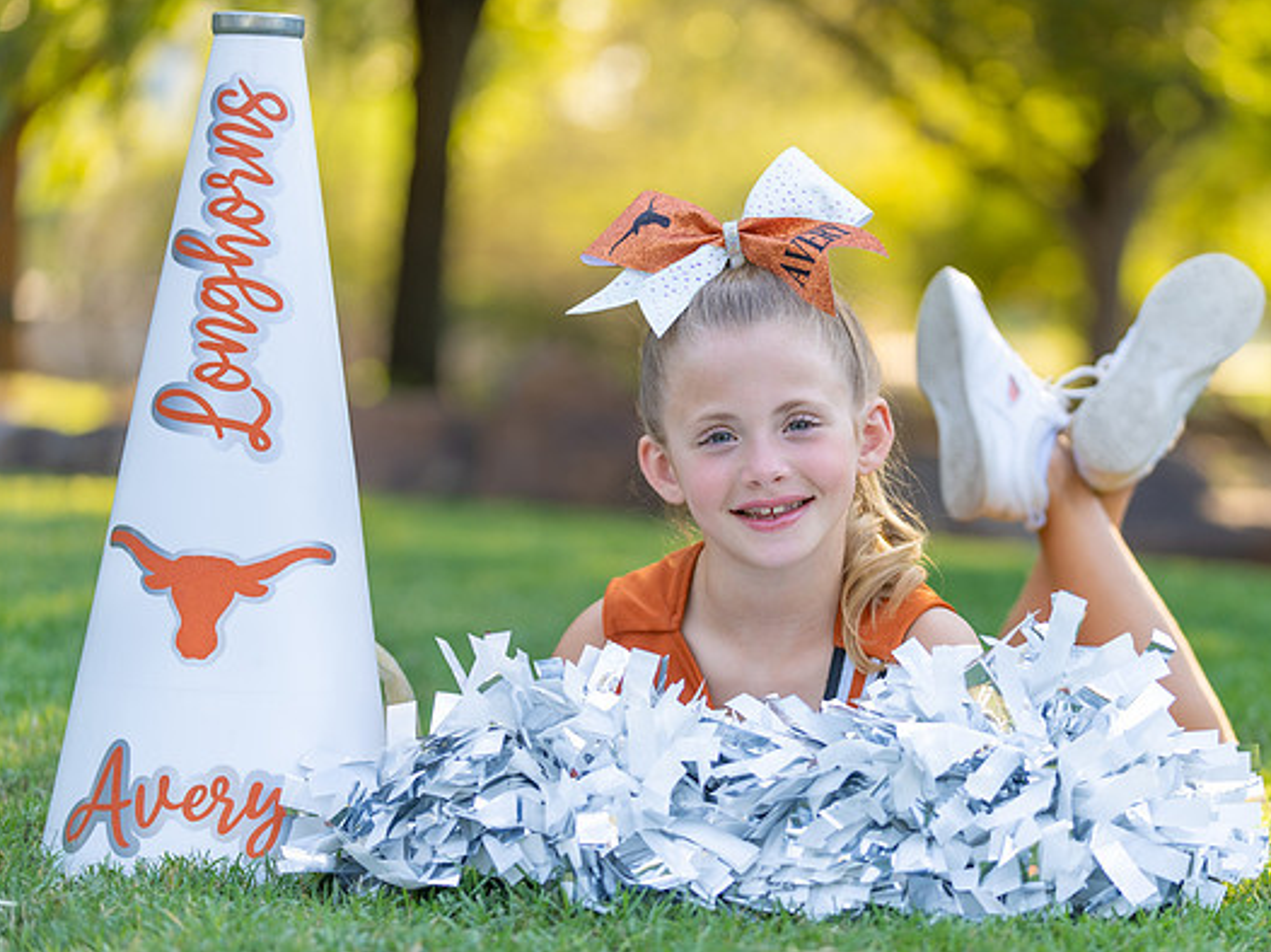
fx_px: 4661
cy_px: 513
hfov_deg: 15.5
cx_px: 765
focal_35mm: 127
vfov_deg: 11.7
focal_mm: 106
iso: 200
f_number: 2.8
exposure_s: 1/320
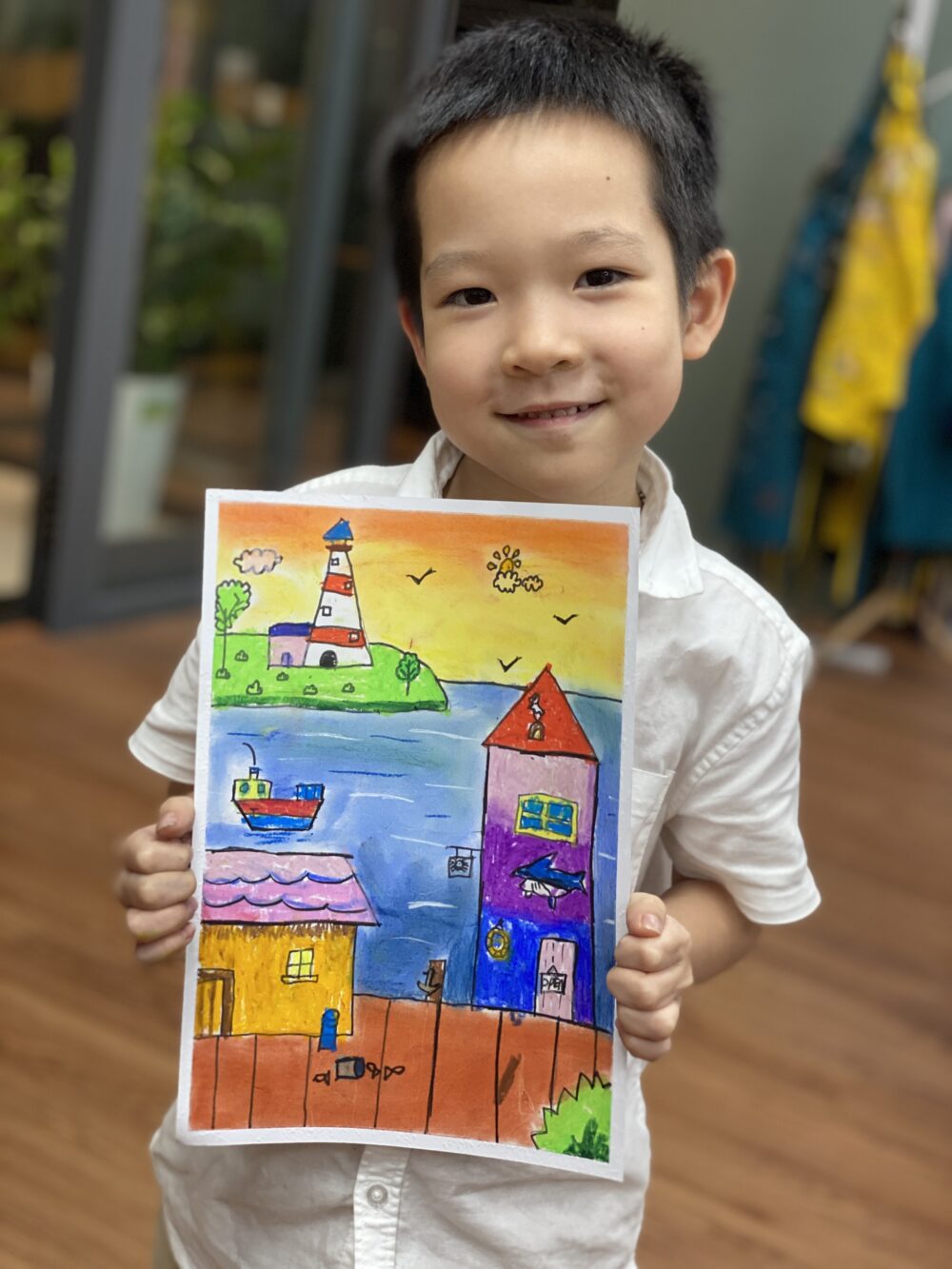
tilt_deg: -14.1
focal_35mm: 52
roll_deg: -10.0
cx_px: 476
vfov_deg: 36.8
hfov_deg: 28.0
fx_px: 1906
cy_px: 634
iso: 160
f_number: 2
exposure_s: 1/100
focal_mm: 6
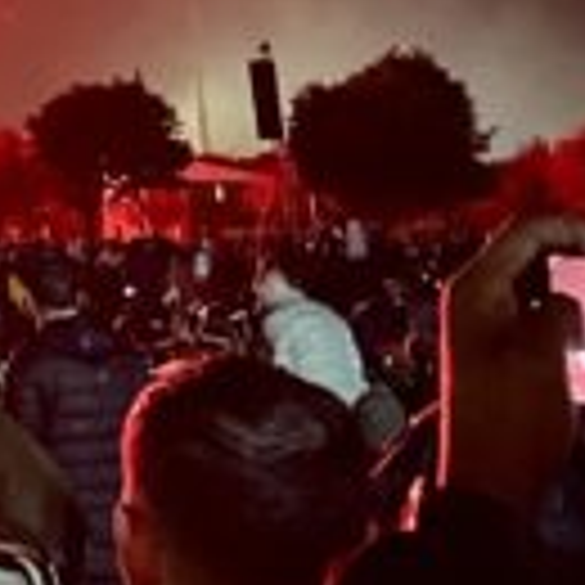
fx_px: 2906
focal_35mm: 152
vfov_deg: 10.3
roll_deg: +1.2
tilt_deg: +19.0
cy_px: -718
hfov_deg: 10.6
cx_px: -562
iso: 500
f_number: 1.6
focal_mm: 5.1
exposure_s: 1/33
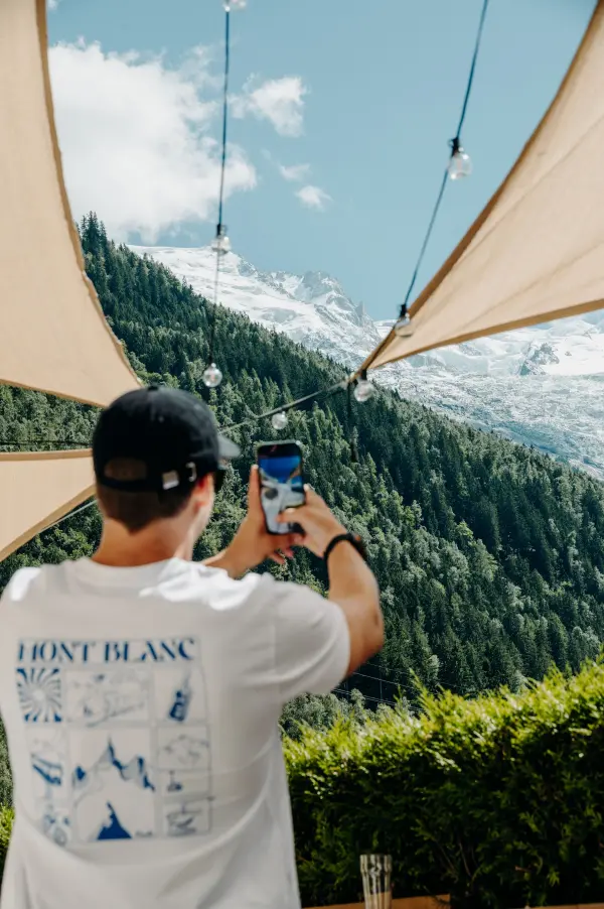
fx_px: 1563
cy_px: 454
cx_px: 302
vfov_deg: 32.4
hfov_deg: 21.9
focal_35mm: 62
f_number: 9
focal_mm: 62
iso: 500
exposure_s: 1/1250
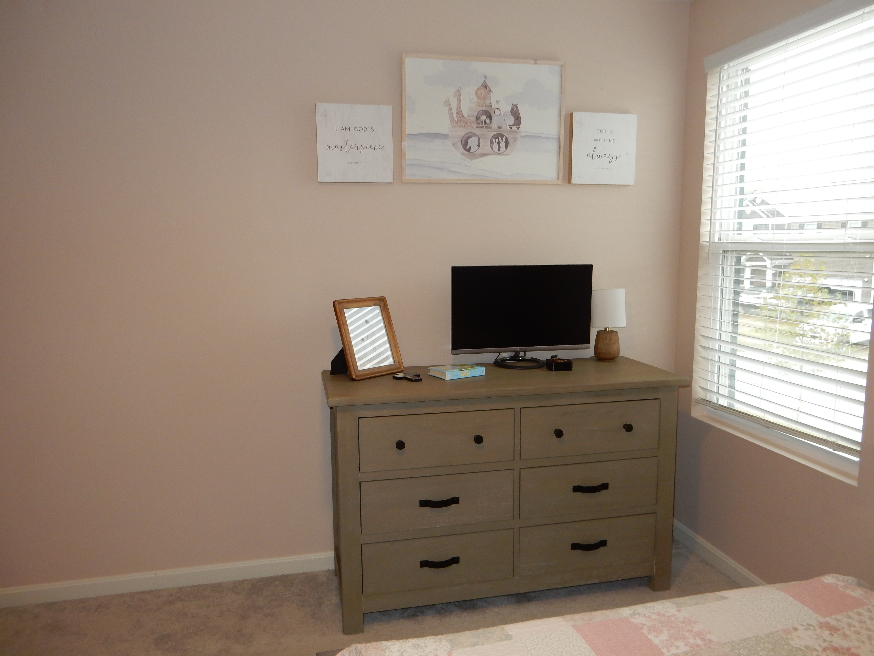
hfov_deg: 69.4
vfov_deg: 54.9
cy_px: 328
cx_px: 437
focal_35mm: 25
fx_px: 631
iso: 200
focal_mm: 4.5
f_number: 3.7
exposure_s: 1/30
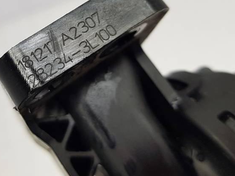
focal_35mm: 48
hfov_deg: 38.3
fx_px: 326
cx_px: 49
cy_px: 47
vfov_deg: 29.8
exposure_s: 1/100
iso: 64
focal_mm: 4.2
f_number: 1.7
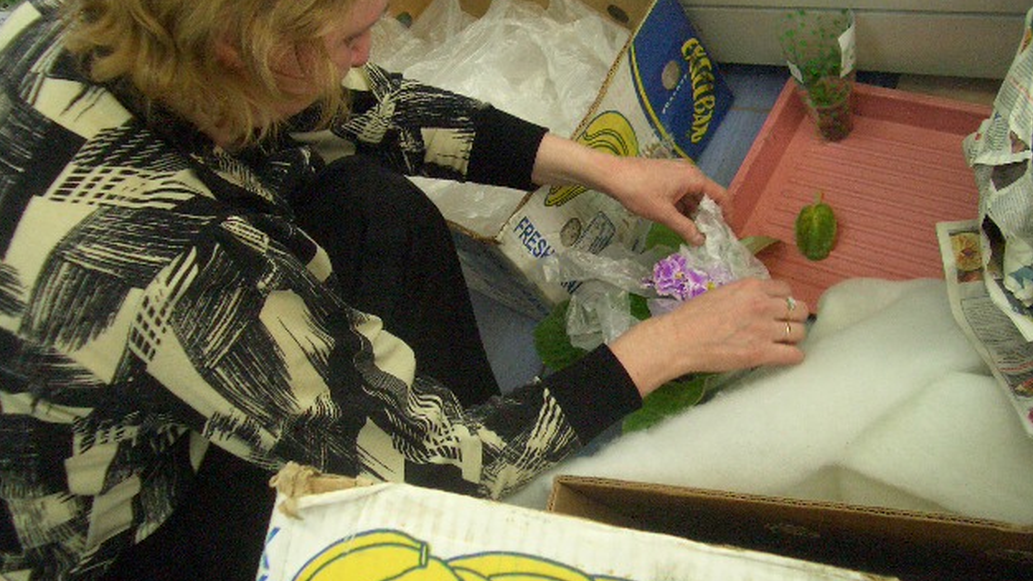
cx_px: 516
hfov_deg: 51.6
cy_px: 220
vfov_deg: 30.3
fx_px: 1068
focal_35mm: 39
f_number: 2.6
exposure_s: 1/80
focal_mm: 5.8
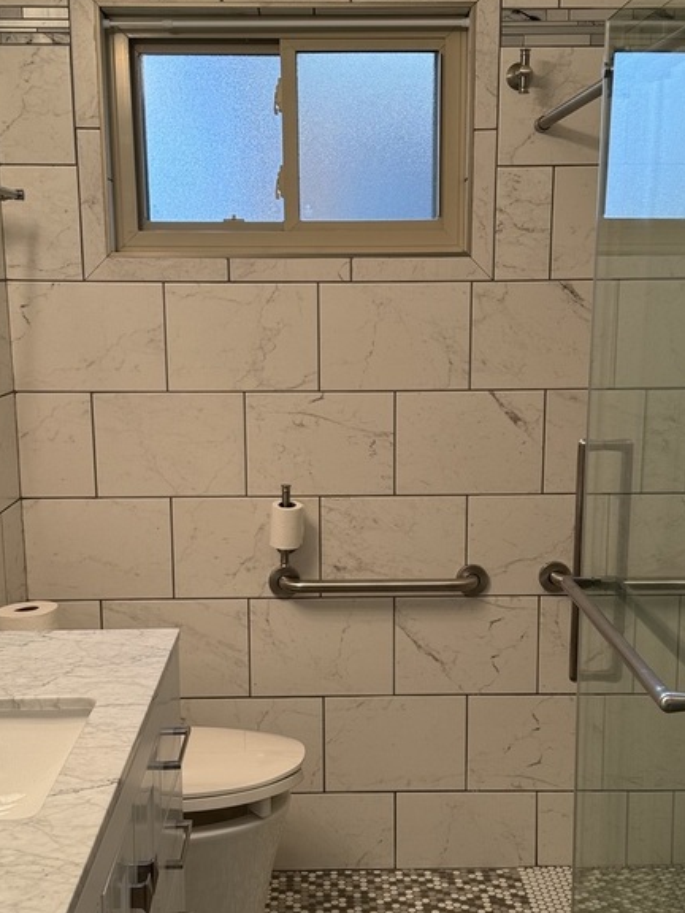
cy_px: 509
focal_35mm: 45
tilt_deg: -11.7
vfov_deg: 42.0
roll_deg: +0.5
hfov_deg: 32.2
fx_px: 1187
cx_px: 358
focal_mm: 6.76
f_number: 1.78
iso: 80
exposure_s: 1/120
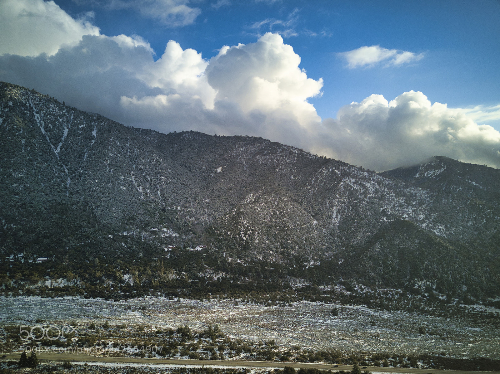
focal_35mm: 26
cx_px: 250
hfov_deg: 67.3
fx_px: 375
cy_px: 187
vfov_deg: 53.0
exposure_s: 1/1410
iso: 100
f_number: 2.2
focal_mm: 4.7
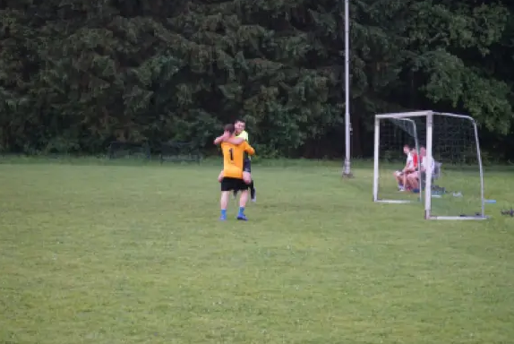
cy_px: 173
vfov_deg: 18.7
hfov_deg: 27.7
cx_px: 263
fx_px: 1043
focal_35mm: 73
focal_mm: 70
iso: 2000
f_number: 5.6
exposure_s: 1/160
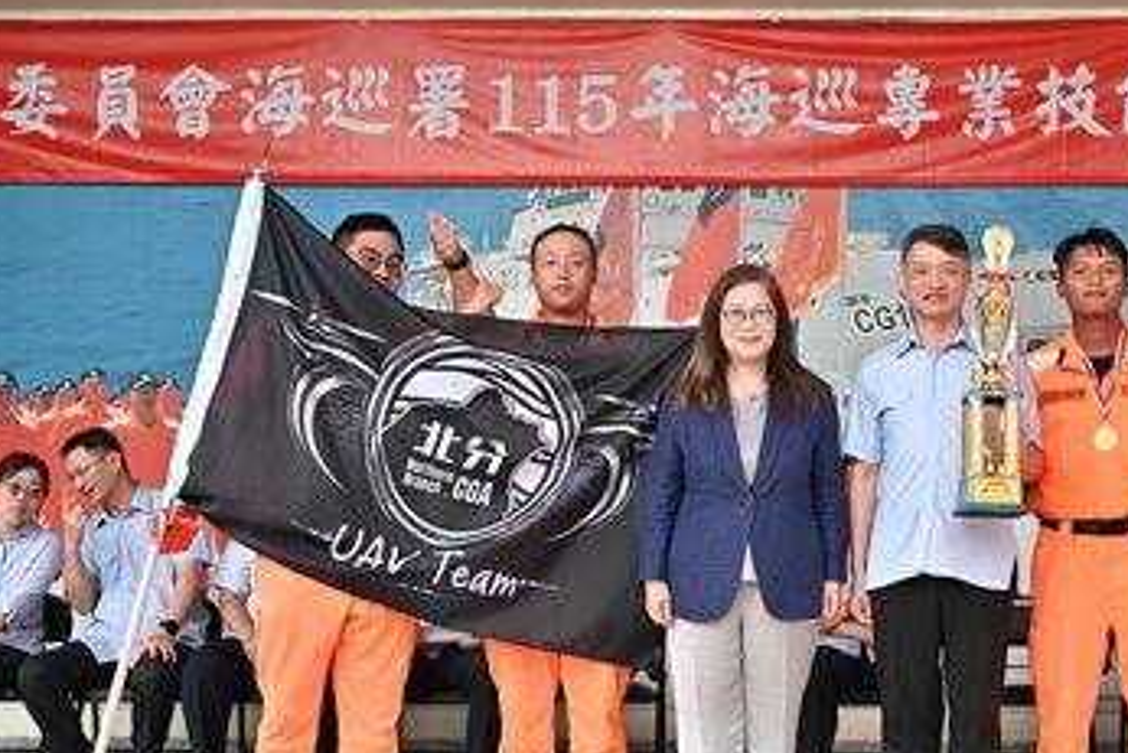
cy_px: 450
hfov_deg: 33.2
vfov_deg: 22.7
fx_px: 1877
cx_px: 743
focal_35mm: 60
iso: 640
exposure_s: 1/500
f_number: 4
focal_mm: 34.5
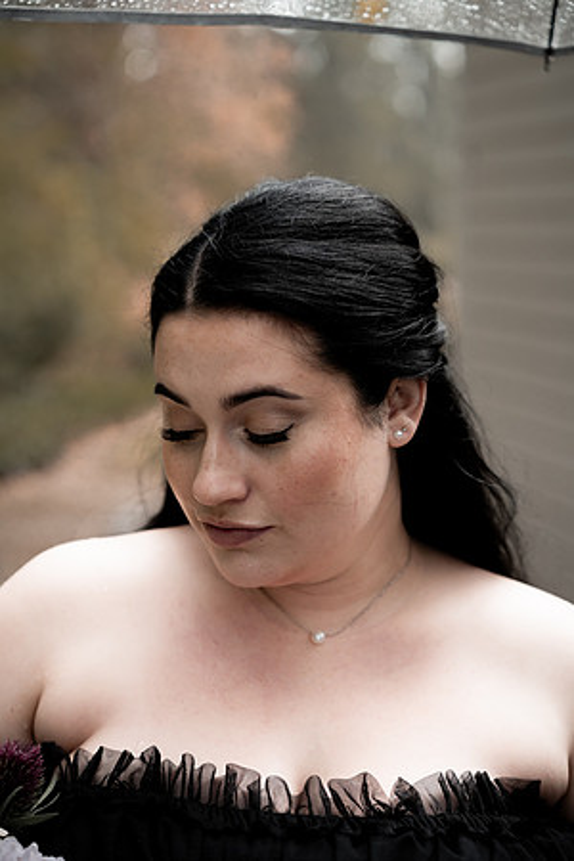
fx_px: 1459
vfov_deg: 32.9
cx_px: 287
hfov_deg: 22.3
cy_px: 430
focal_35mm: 61
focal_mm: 61
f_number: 2.8
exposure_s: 1/320
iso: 640
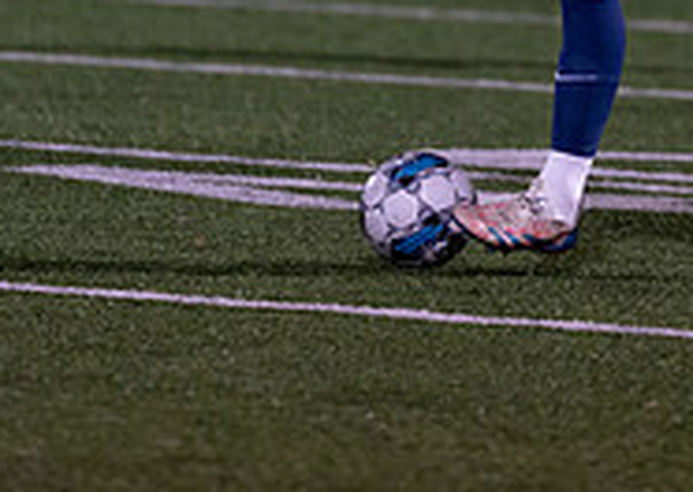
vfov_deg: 2.2
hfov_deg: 3.1
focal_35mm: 655
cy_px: -227
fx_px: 12864
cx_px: 641
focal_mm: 200
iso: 2500
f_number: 2.8
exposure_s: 1/1000
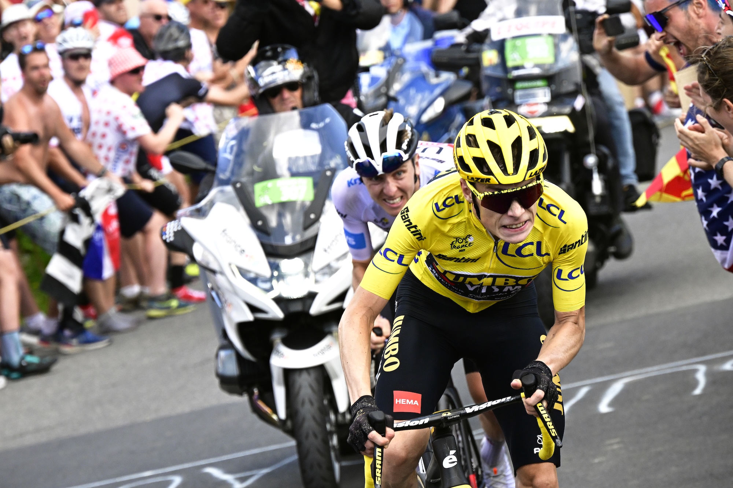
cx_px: 366
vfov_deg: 5.1
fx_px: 5495
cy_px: 244
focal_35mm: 270
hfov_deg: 7.6
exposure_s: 1/800
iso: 2000
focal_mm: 180
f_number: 6.3
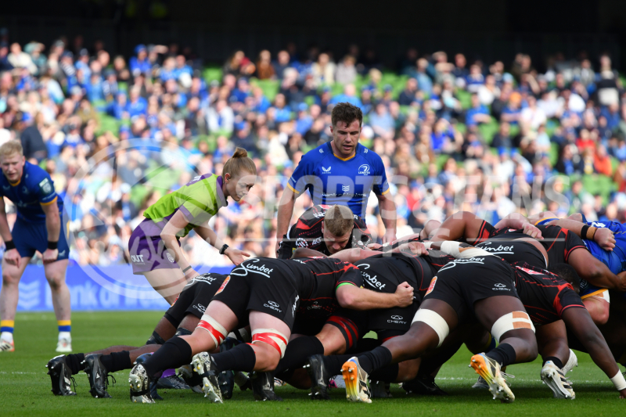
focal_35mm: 420
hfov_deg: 4.9
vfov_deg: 3.3
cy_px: 208
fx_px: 7301
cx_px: 313
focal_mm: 280
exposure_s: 1/1600
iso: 400
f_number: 4
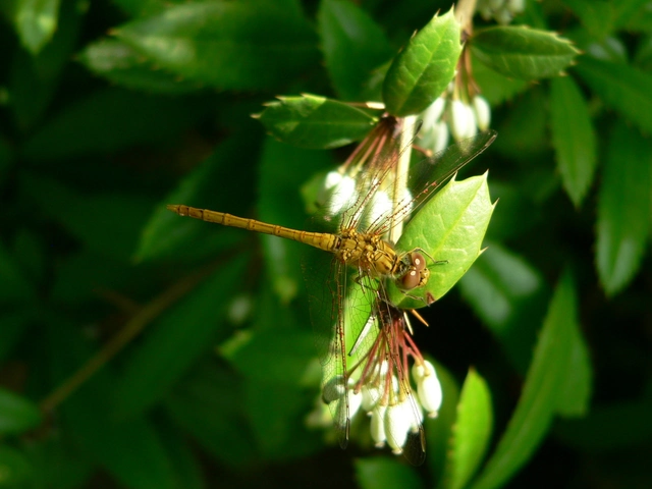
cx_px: 326
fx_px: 1224
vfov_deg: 22.6
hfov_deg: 29.8
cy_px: 244
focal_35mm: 65
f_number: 2.8
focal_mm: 10.7
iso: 80
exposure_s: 1/100
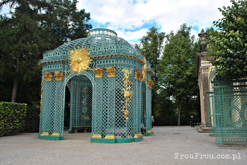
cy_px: 82
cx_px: 124
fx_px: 206
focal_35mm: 30
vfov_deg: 43.7
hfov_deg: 61.9
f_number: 9
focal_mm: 20
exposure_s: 1/160
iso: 200
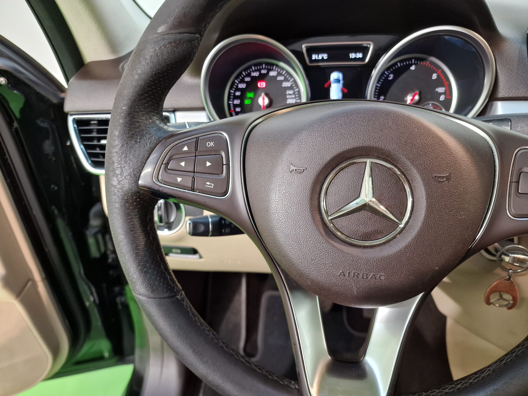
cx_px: 264
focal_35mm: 23
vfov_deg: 58.9
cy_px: 198
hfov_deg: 73.9
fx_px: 351
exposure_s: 1/33
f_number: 1.8
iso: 320
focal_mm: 6.4
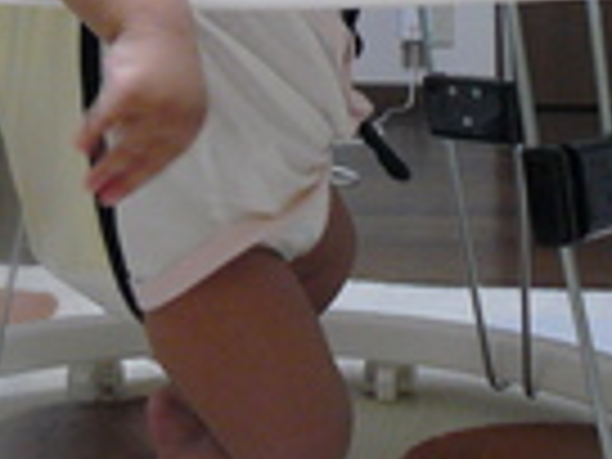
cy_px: -189
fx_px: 1874
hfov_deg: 18.5
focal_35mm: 106
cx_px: 270
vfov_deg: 13.3
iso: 200
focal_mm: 6
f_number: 2.8
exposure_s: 1/13
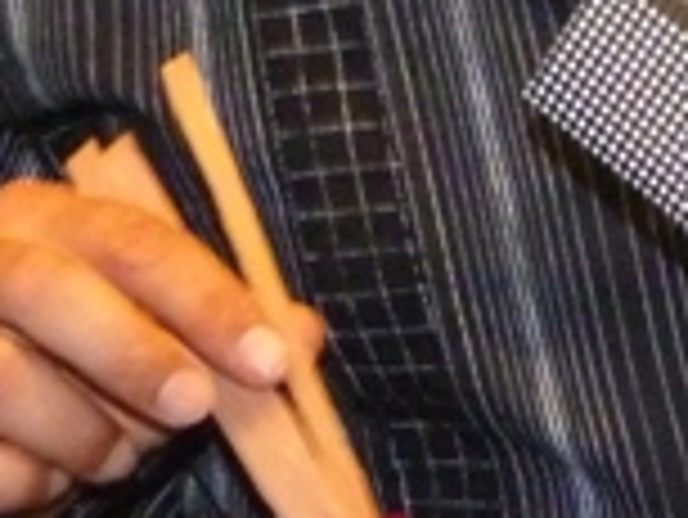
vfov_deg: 6.0
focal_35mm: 246
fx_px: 4893
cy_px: 189
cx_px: 1079
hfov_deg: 7.9
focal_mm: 8.5
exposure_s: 1/15
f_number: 3.2
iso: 800
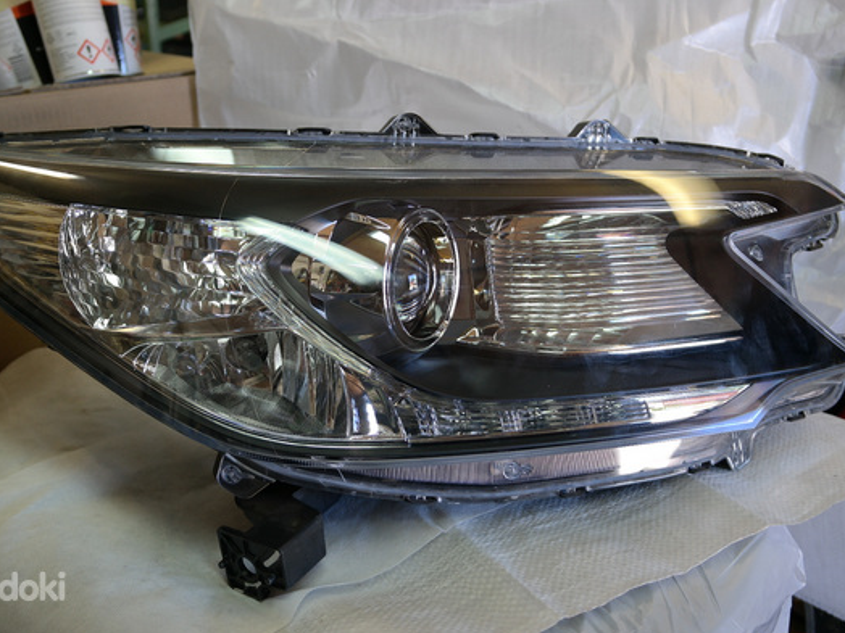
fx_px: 806
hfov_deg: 55.3
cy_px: 321
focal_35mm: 33
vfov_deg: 42.9
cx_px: 389
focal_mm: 20
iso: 200
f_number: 3.5
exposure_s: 1/40
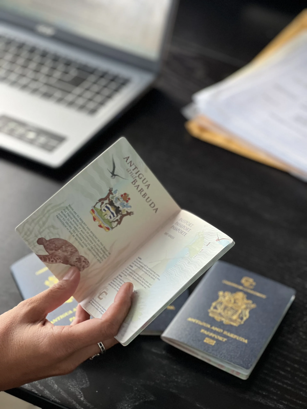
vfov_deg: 25.3
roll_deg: -4.3
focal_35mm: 77
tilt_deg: -38.8
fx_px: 911
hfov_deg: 19.1
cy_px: 204
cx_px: 154
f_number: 2.8
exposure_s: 1/64
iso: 250
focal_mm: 9
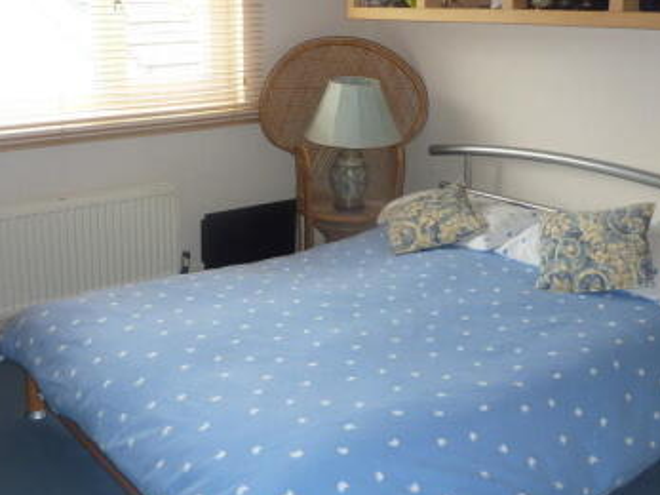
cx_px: 326
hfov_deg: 44.8
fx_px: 801
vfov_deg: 34.1
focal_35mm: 42
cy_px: 172
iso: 160
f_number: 3.3
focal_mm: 4.1
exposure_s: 1/30
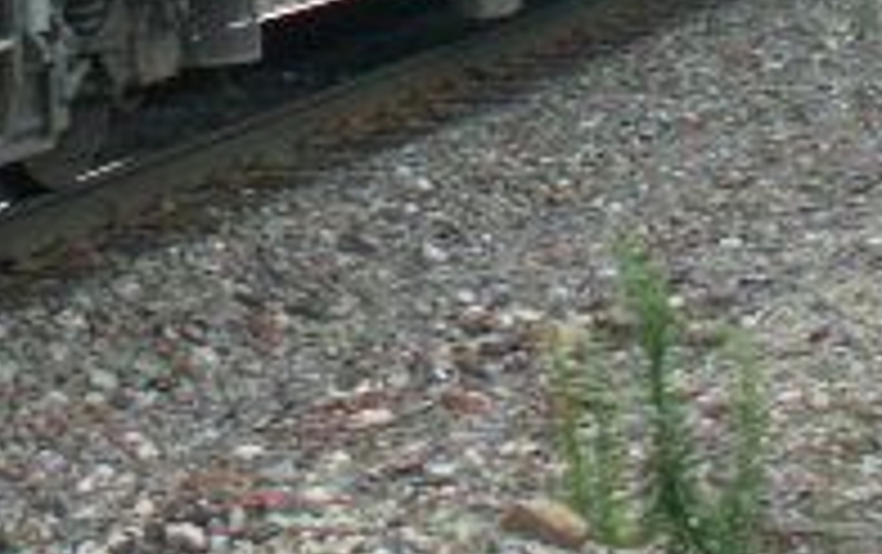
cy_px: -392
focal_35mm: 121
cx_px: 212
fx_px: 2912
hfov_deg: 17.1
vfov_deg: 10.3
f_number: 2.8
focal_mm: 5.86
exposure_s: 1/60
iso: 50
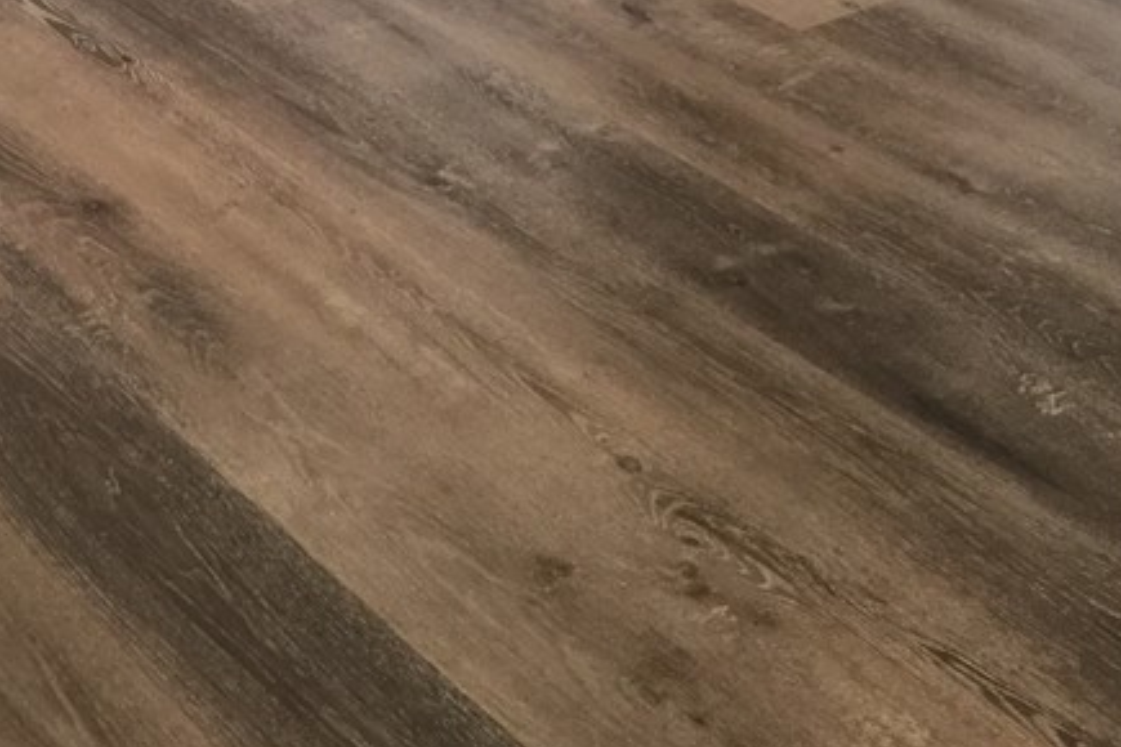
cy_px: -474
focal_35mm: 71
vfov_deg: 16.8
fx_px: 2211
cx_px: 160
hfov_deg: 27.6
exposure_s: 1/15
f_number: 2.2
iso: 80
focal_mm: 4.15
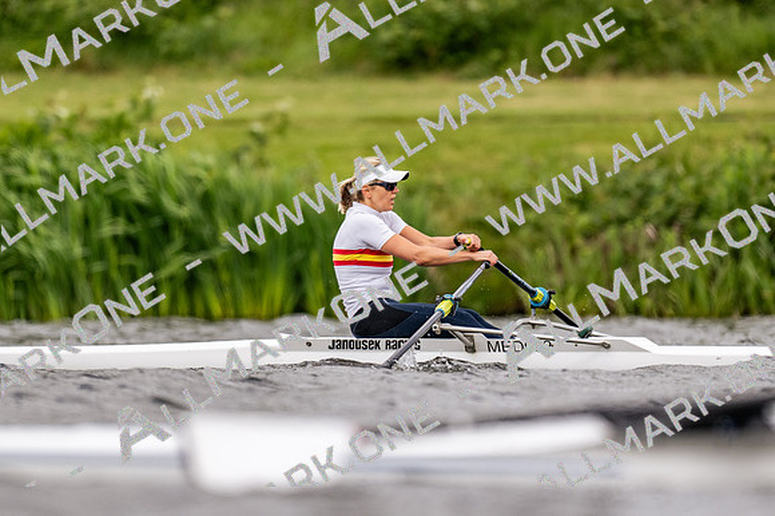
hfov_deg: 2.3
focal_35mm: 900
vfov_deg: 1.5
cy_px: 258
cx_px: 388
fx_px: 19363
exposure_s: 1/2500
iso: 500
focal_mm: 600
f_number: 4
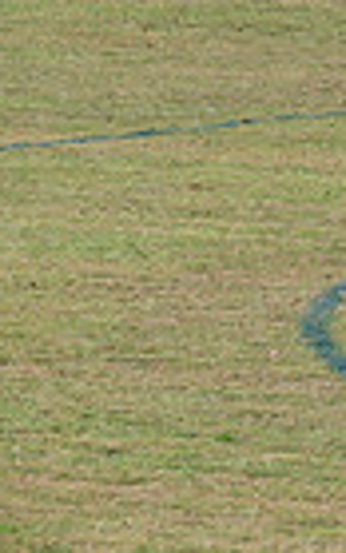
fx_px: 8320
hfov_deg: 2.4
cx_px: 1098
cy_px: -121
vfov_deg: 3.8
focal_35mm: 552
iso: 250
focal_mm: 130
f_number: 7.1
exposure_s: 1/640
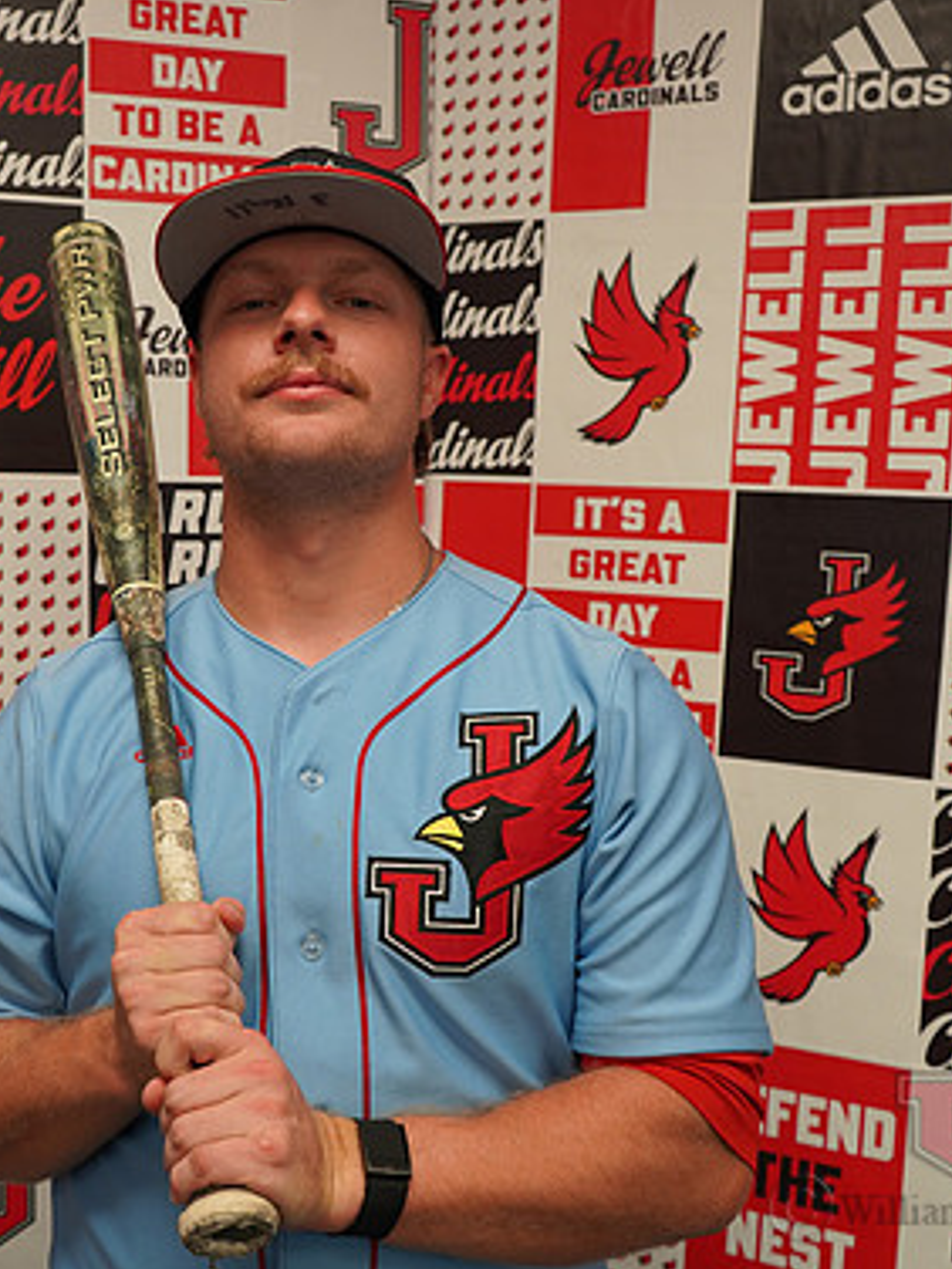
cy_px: 636
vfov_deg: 43.9
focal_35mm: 43
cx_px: 307
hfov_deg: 33.3
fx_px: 1577
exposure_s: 1/160
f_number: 4
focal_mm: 29
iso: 800
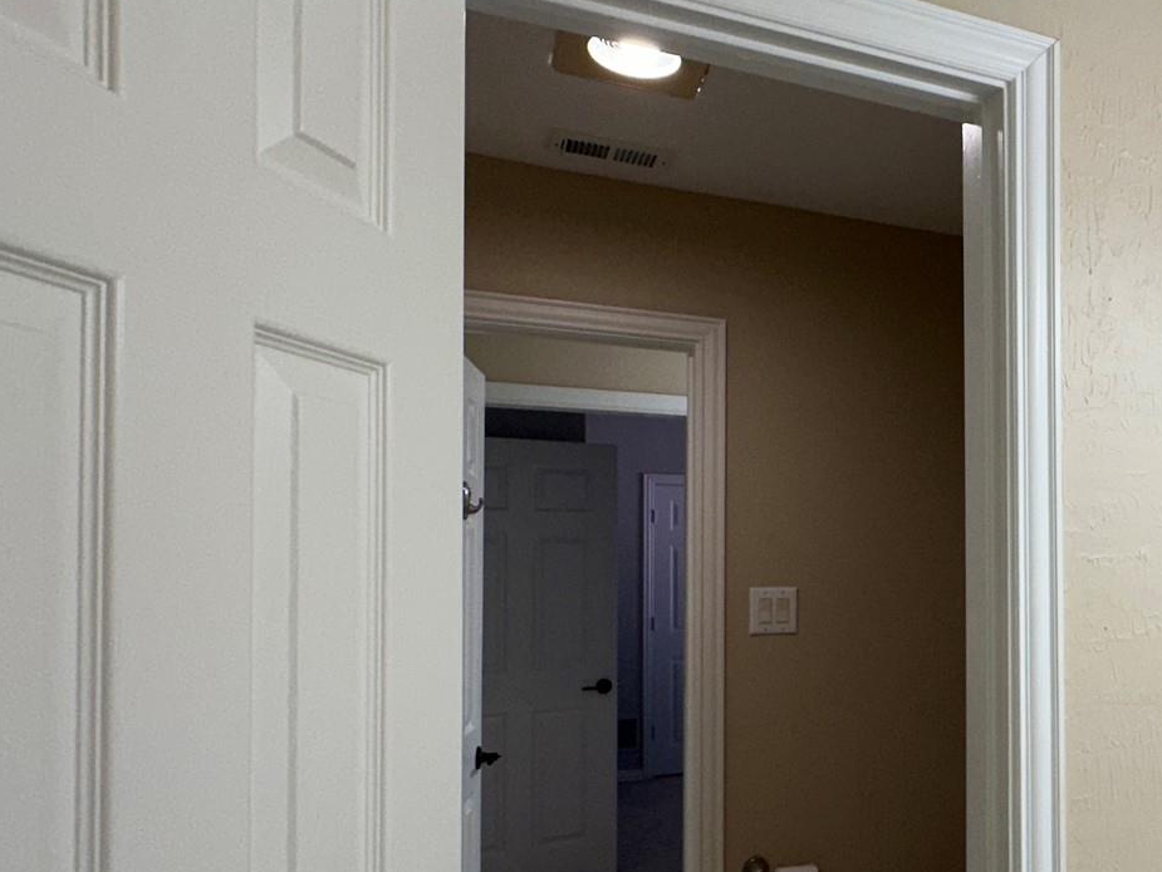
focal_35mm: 31
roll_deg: -0.2
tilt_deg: +1.1
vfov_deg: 45.1
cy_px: 548
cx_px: 1060
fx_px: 1041
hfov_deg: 51.1
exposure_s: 1/120
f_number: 2.2
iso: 100
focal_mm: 2.22
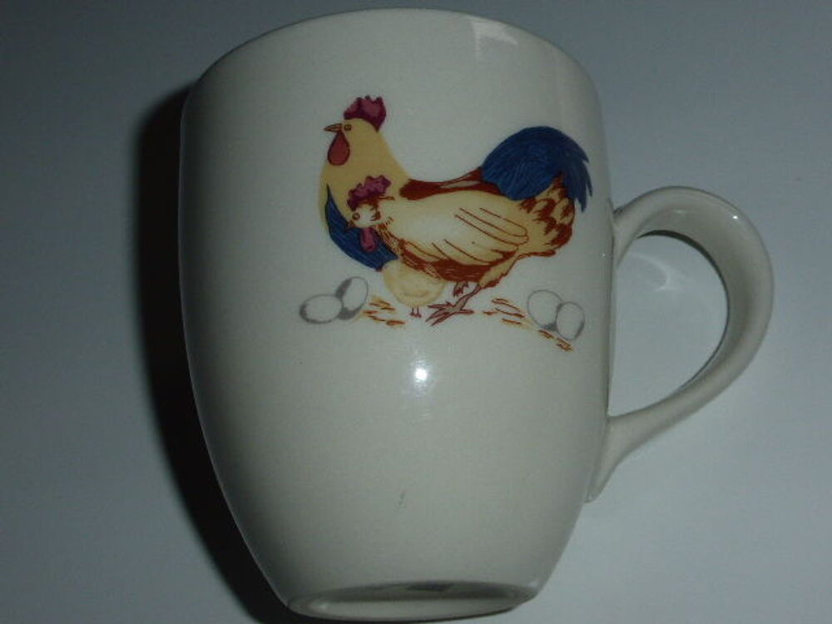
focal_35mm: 57
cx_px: 416
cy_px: 312
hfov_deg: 33.8
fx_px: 1370
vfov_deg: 25.7
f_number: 4.6
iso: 200
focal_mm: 9.7
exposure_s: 1/60
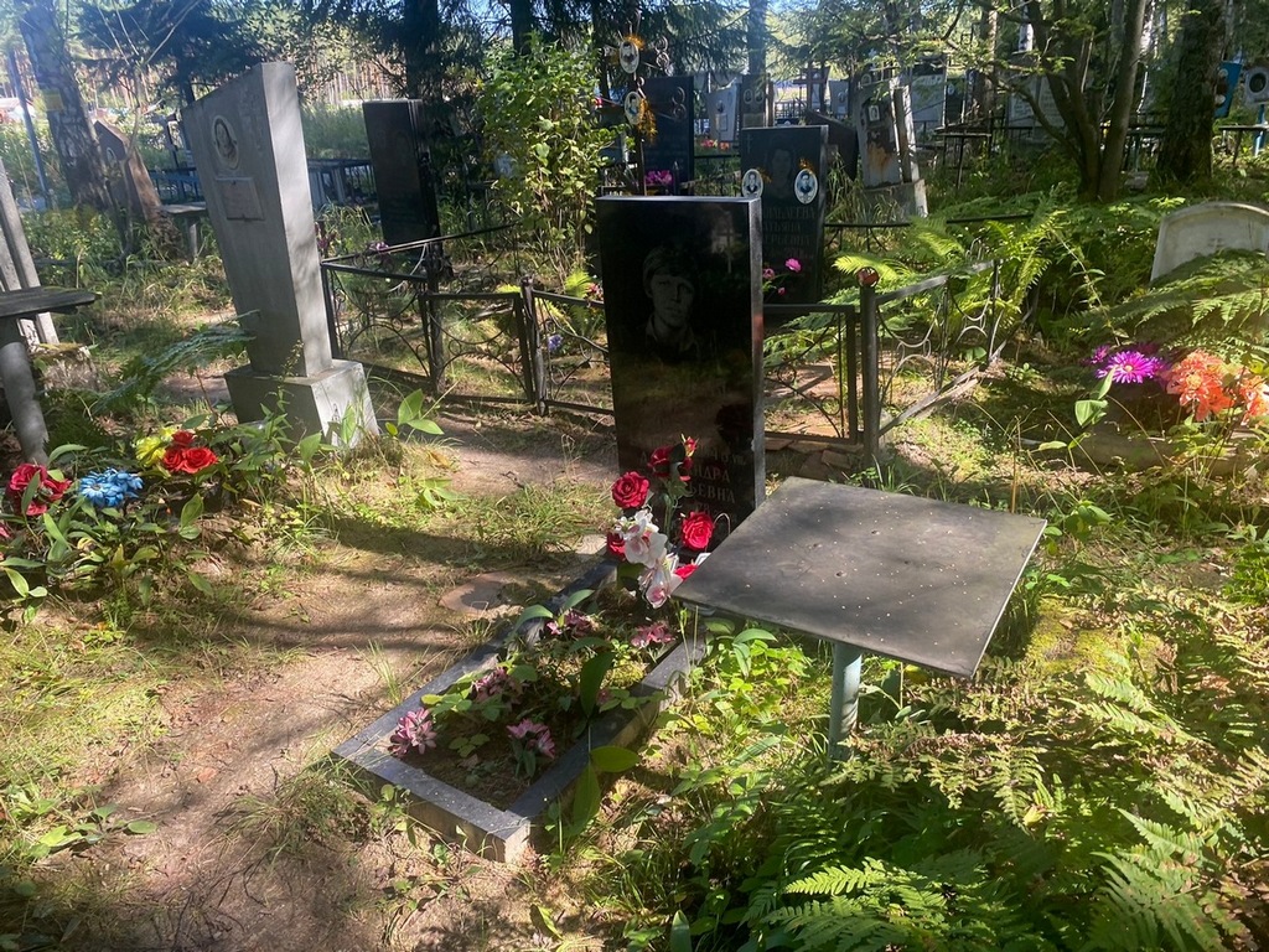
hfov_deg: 67.3
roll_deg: +1.2
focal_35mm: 26
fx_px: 953
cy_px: 476
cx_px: 634
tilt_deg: -13.9
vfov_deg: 53.1
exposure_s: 1/204
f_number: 1.8
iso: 32
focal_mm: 4.25
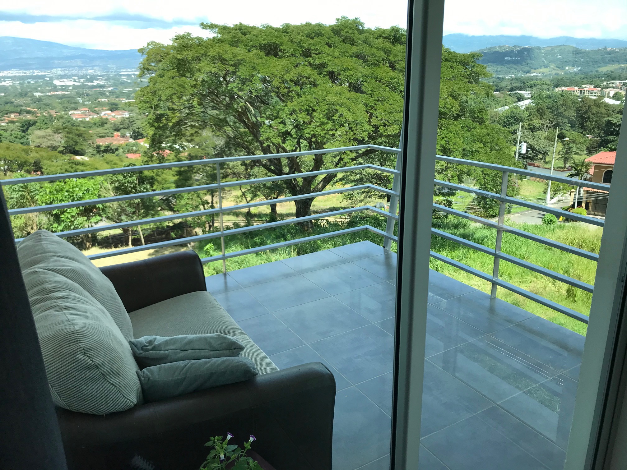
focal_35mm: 28
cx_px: 314
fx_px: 507
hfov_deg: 63.4
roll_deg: +0.8
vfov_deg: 49.7
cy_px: 235
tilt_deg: -17.5
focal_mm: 3.99
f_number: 1.8
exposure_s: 1/725
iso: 25
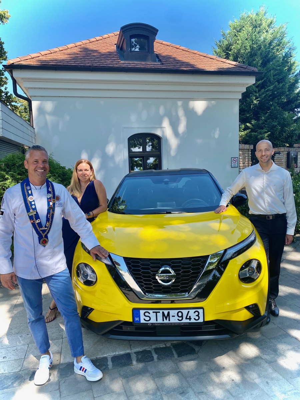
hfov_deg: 53.1
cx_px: 150
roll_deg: +3.0
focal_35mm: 26
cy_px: 200
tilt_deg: -5.5
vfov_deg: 67.3
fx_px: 300
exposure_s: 1/799
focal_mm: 4.25
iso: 32
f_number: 1.8
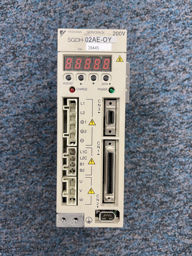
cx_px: 96
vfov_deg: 67.3
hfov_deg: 53.1
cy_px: 128
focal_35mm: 26
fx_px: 192
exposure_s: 1/50
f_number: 1.6
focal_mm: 5.1
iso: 80
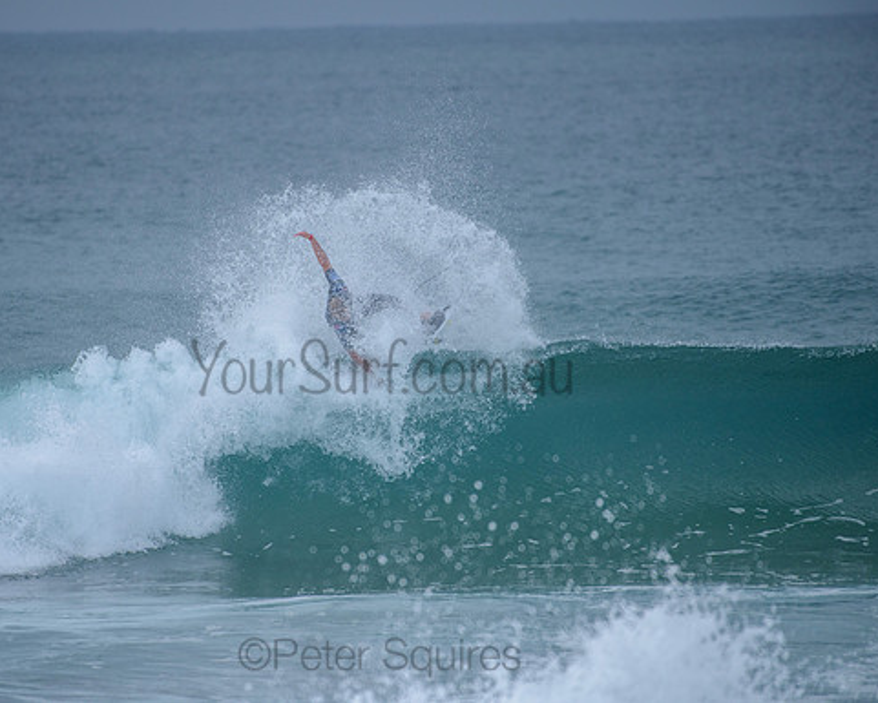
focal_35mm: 566
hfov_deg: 3.4
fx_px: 14711
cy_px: 352
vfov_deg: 2.7
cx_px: 380
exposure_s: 1/2000
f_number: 5.6
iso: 450
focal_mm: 500
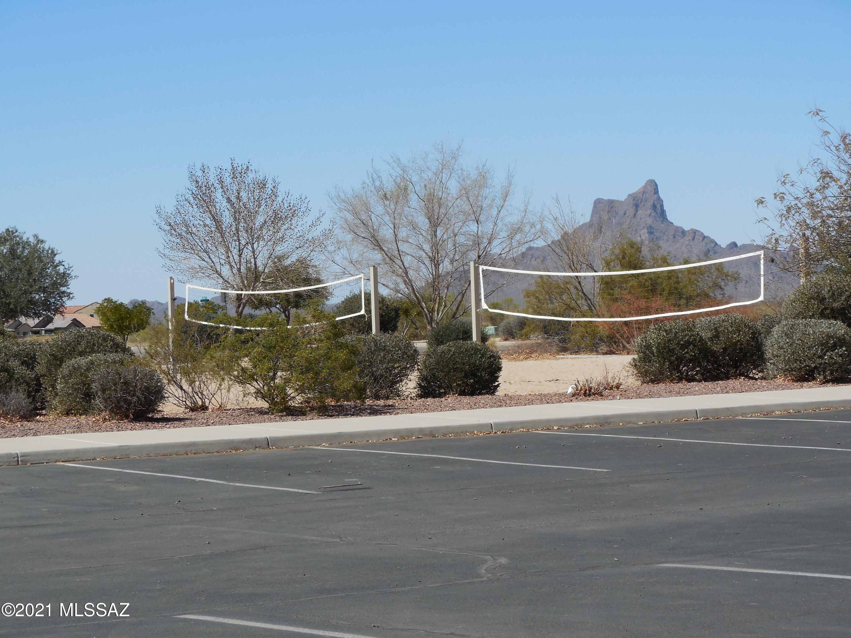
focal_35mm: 109
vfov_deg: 13.6
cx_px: 426
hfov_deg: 18.0
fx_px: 2680
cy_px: 319
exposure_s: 1/1000
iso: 125
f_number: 4.8
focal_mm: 19.4
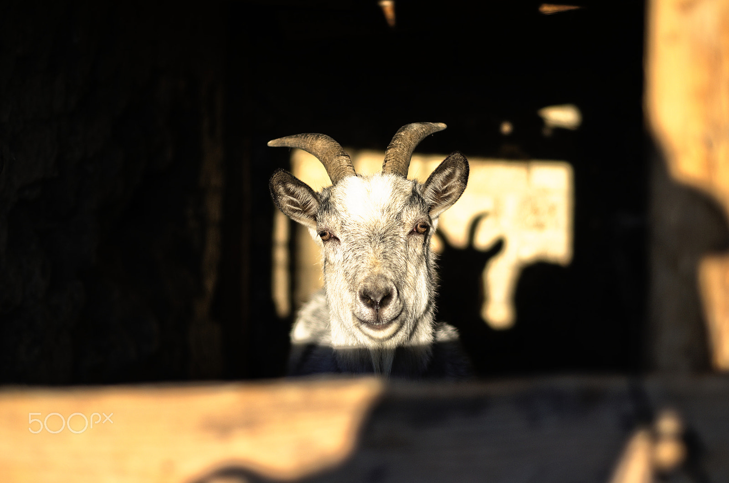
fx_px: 1516
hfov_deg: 27.0
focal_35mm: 75
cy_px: 242
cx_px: 364
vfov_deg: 18.1
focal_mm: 50
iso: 100
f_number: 2.2
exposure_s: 1/2000
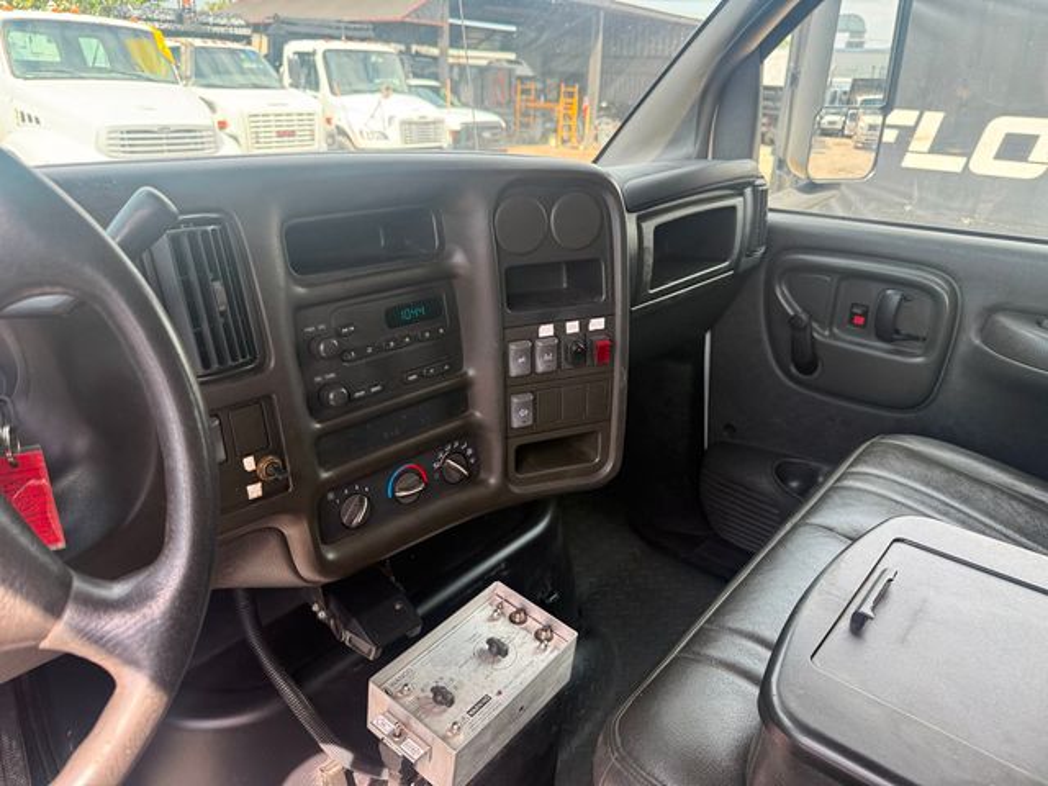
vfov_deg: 56.8
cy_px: 393
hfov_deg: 71.6
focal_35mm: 24
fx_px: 727
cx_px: 524
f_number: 1.78
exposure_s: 1/275
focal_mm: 6.76
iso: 100
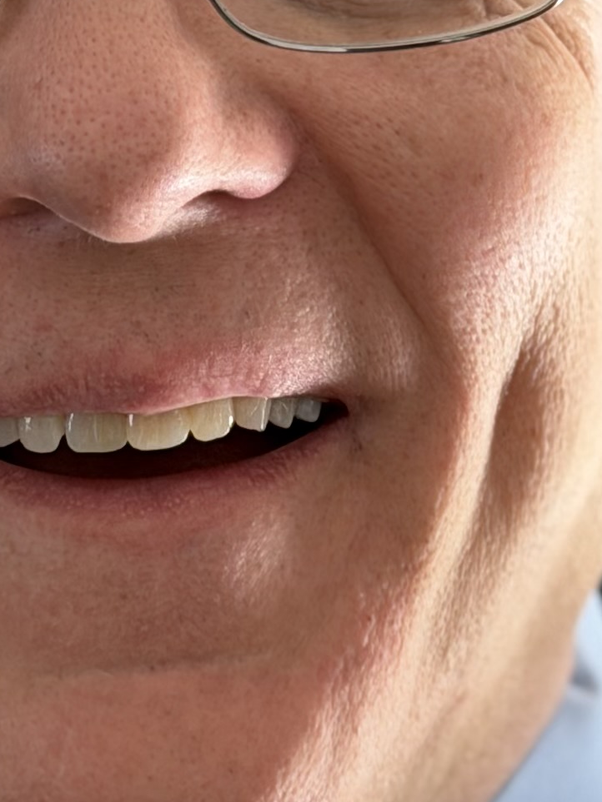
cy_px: 136
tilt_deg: +2.2
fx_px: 4662
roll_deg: +1.1
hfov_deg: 7.4
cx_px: 147
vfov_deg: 9.8
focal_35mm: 201
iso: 200
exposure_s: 1/60
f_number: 1.78
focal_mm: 6.76
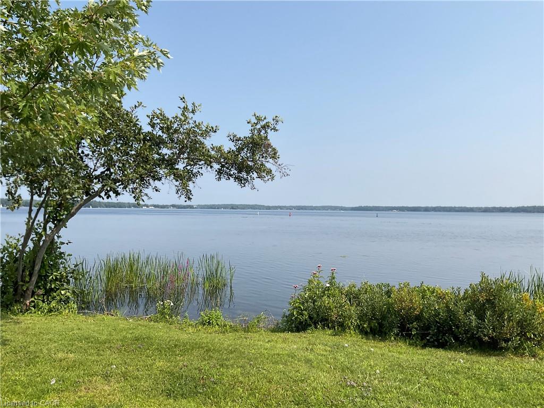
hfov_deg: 61.7
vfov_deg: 48.2
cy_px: 204
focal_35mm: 29
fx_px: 456
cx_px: 272
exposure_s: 1/2427
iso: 16
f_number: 1.8
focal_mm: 3
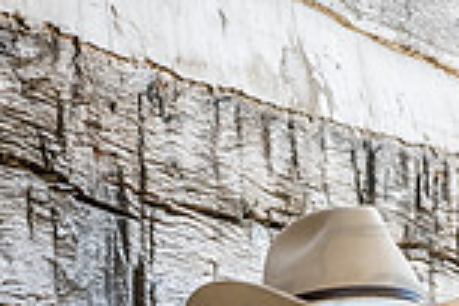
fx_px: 3748
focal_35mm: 294
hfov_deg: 7.0
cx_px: 396
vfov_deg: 4.6
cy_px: 624
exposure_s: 1/500
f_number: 8
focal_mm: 100
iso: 800
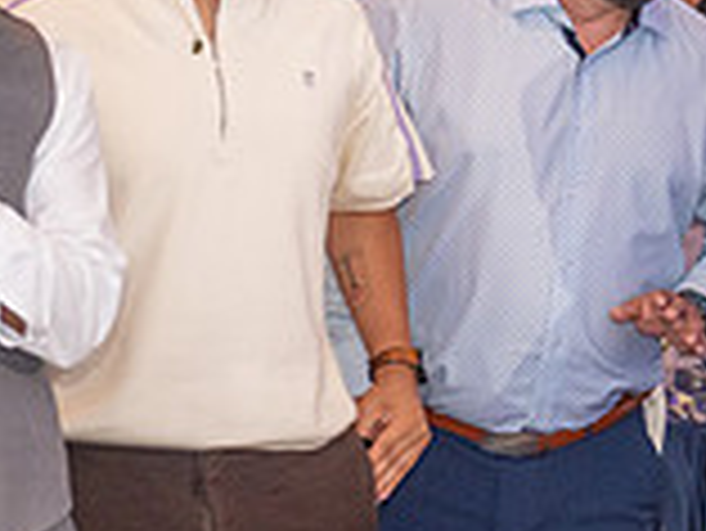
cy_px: 169
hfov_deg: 7.8
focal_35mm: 248
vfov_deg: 6.0
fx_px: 5062
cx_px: 1151
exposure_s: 1/200
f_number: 3.5
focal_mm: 70
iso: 1600
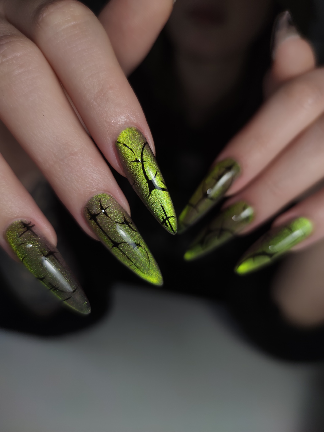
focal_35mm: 24
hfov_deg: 56.8
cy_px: 216
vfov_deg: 71.6
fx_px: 300
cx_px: 162
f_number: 1.69
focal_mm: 6.72
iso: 100
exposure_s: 1/361
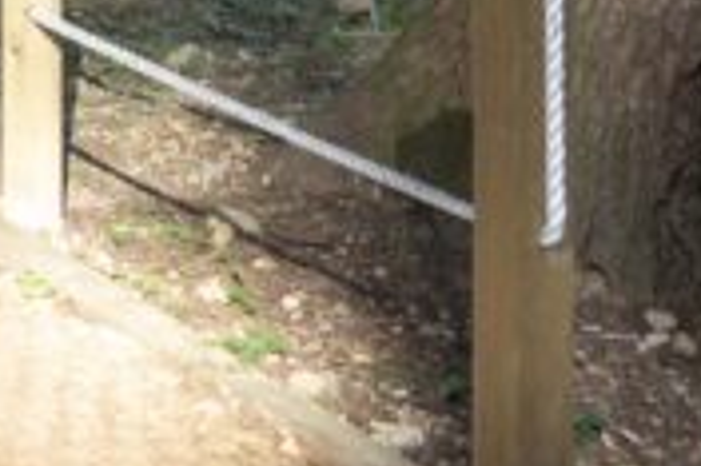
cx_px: -458
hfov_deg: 11.9
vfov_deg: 7.7
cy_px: -711
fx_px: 3171
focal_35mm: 163
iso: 320
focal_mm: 28
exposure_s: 1/160
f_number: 4
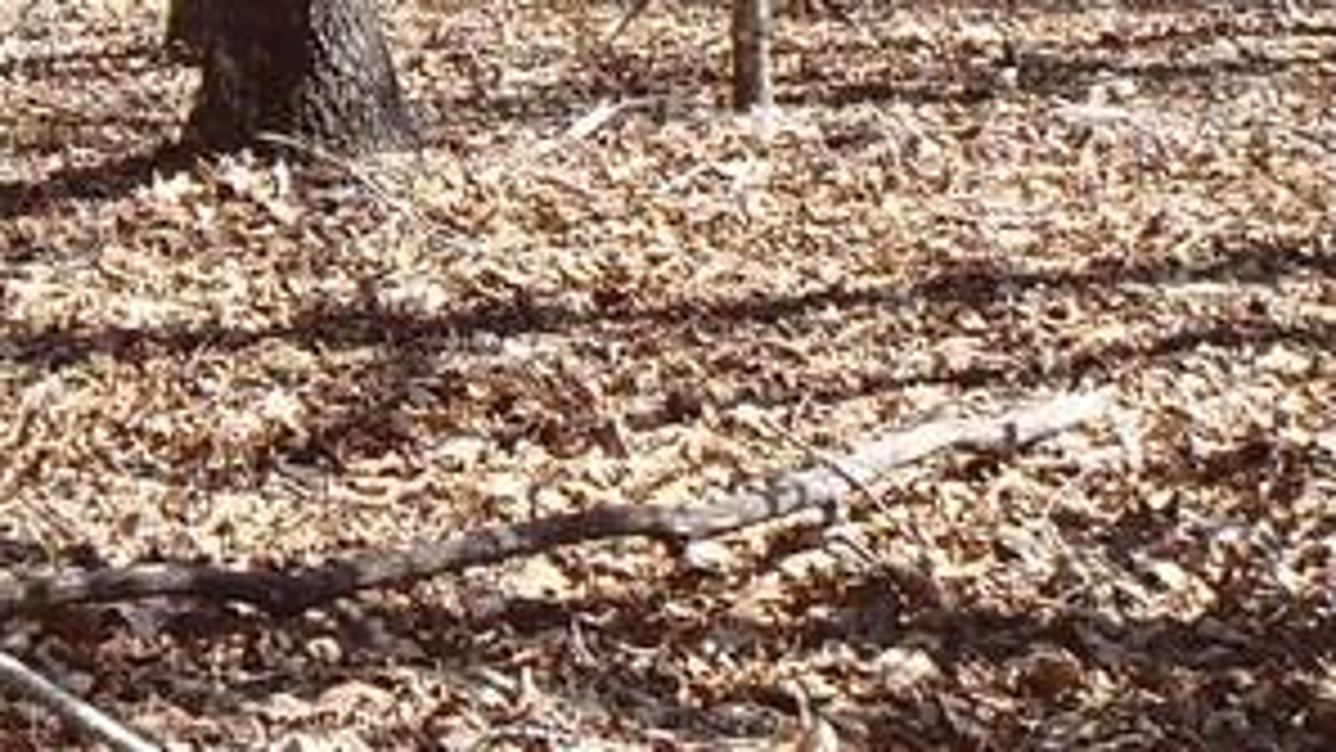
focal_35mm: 105
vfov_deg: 10.8
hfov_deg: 18.1
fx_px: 3719
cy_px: -612
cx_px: -666
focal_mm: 5
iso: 80
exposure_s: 1/125
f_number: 4.5
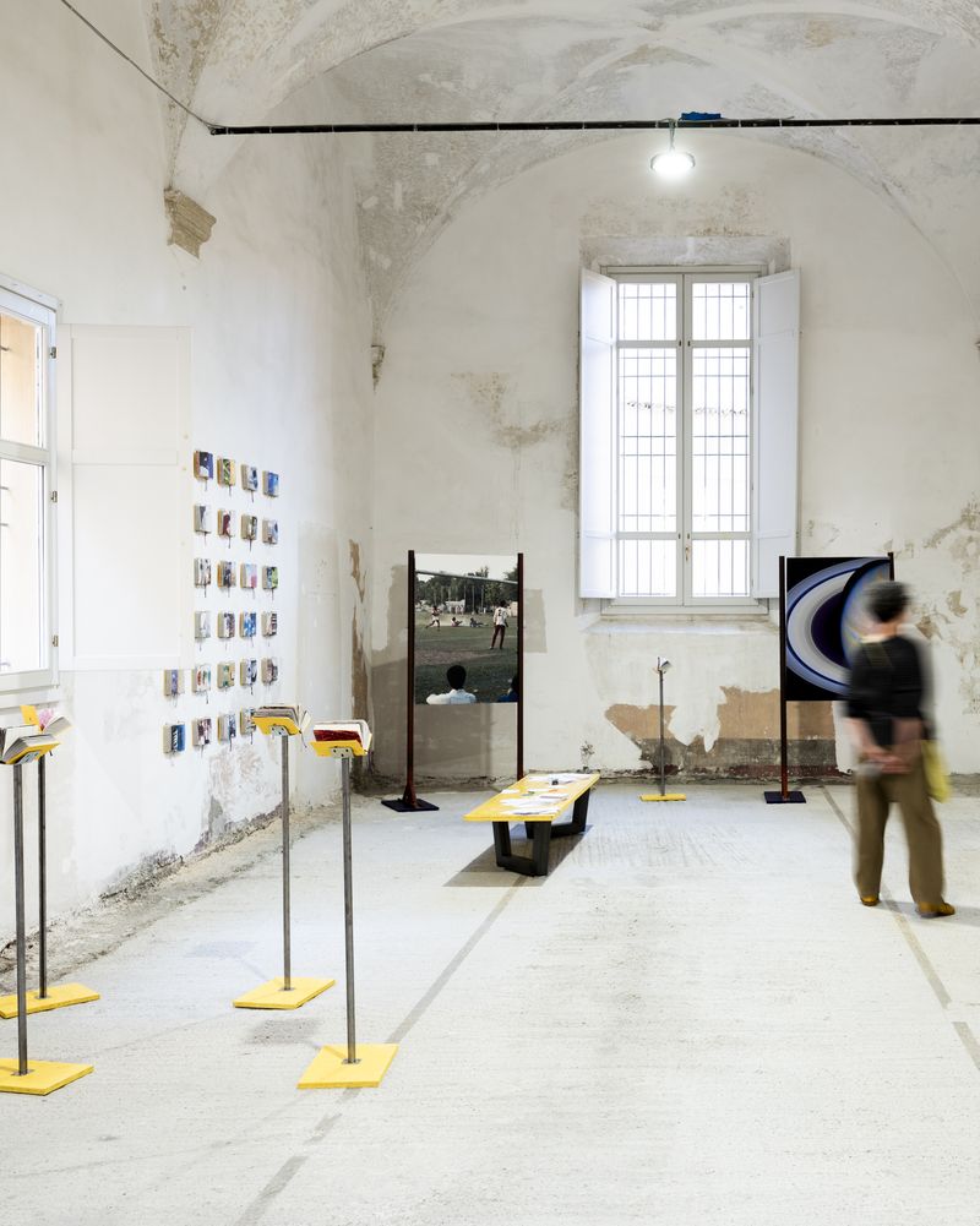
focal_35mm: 36
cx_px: 663
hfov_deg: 40.1
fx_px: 1322
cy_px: 613
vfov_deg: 49.8
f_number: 8
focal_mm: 35
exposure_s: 1/3
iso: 100
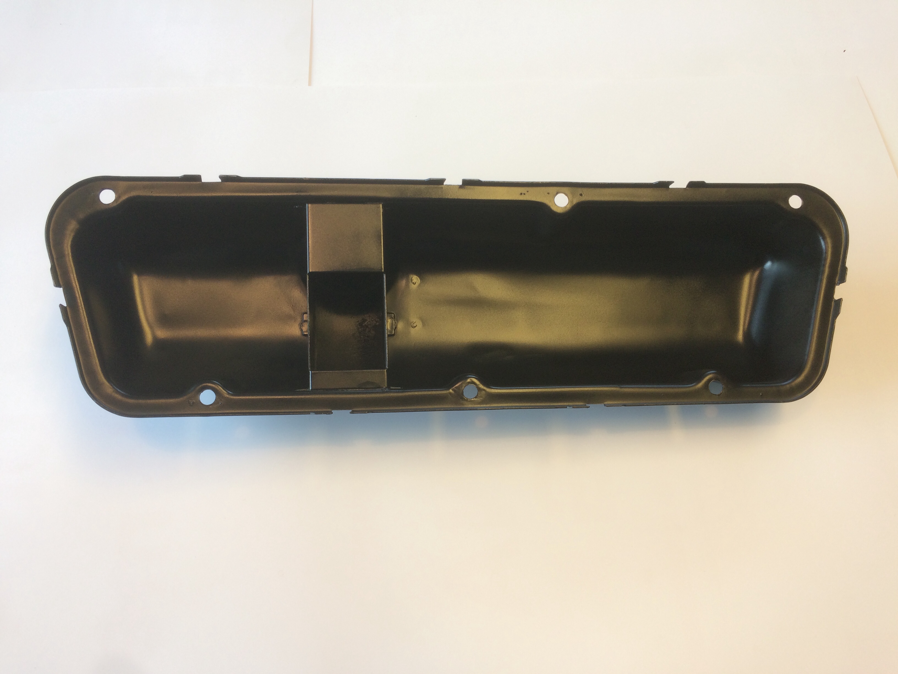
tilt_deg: -63.3
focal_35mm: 29
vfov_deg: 48.2
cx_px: 449
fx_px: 752
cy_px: 337
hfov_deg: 61.7
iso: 40
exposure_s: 1/50
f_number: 2.2
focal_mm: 4.15
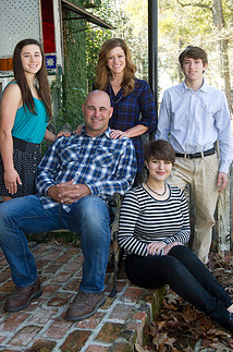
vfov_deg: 37.5
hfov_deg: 25.4
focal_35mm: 53
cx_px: 120
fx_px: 517
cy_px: 150
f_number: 6.3
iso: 400
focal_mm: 38
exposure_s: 1/125
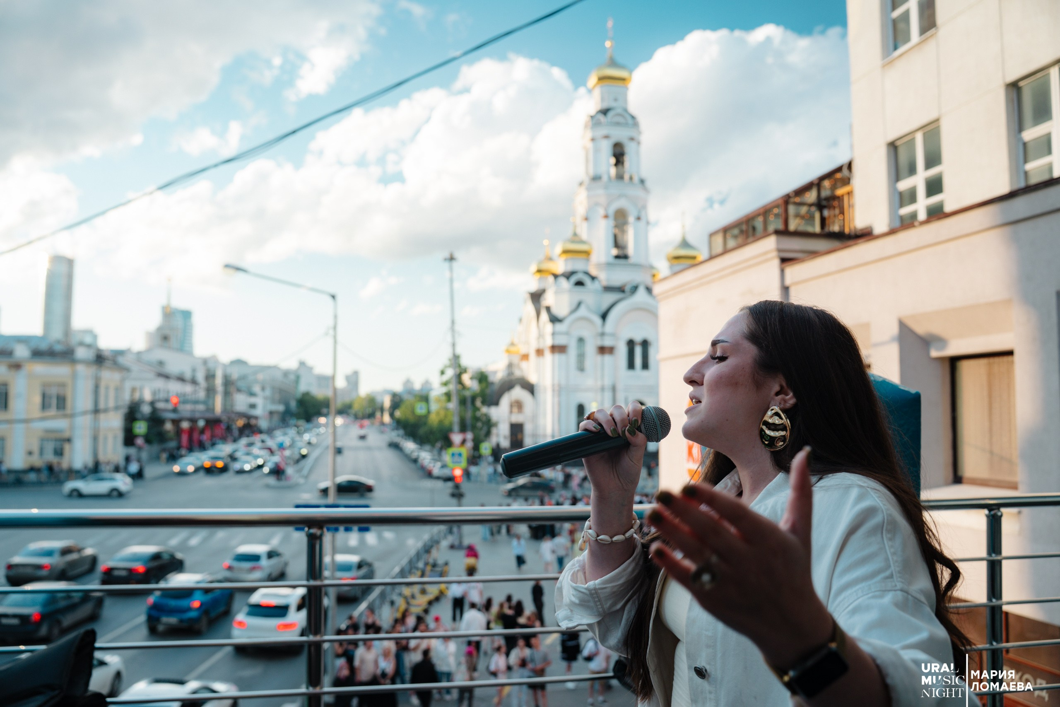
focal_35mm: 28
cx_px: 530
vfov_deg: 46.4
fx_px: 824
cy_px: 354
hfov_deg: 65.5
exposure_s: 1/125
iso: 160
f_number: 4
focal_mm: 28
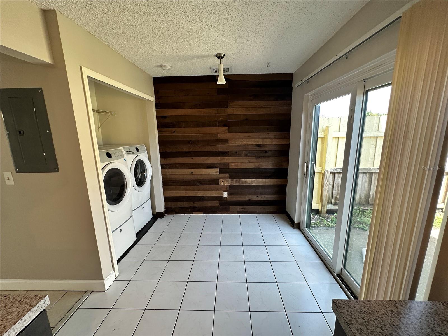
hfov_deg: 102.1
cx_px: 224
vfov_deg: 85.7
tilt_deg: -11.3
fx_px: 181
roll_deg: +0.4
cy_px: 168
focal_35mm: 14
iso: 200
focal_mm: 2.22
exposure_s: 1/120
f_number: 2.2
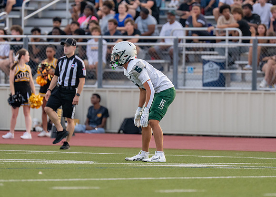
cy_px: 101
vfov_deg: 3.3
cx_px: 140
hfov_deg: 4.6
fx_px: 3434
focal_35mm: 438
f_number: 2.8
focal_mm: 200
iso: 800
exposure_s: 1/2000
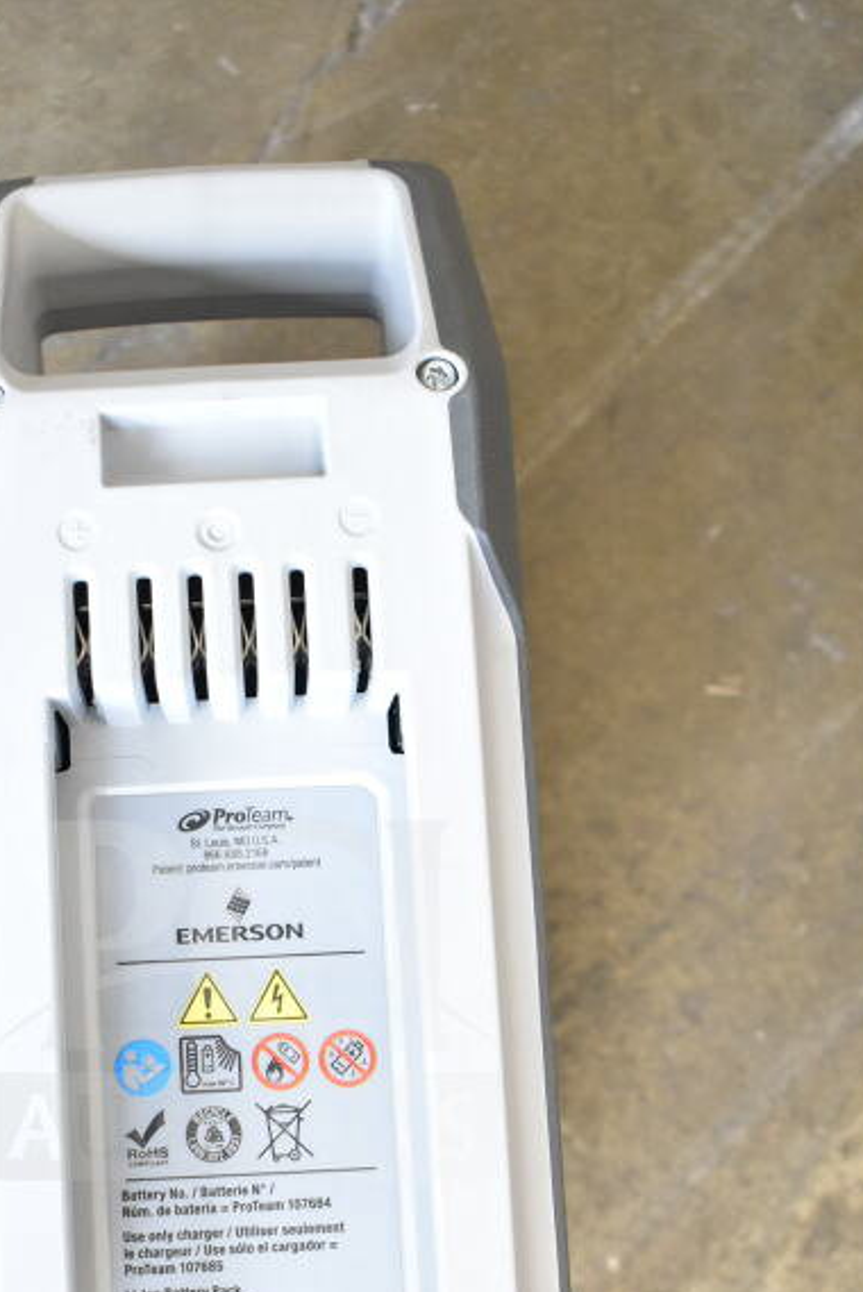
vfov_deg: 36.5
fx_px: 1903
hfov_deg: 25.3
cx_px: 243
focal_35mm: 53
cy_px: 999
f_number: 3.8
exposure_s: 1/80
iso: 1600
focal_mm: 22
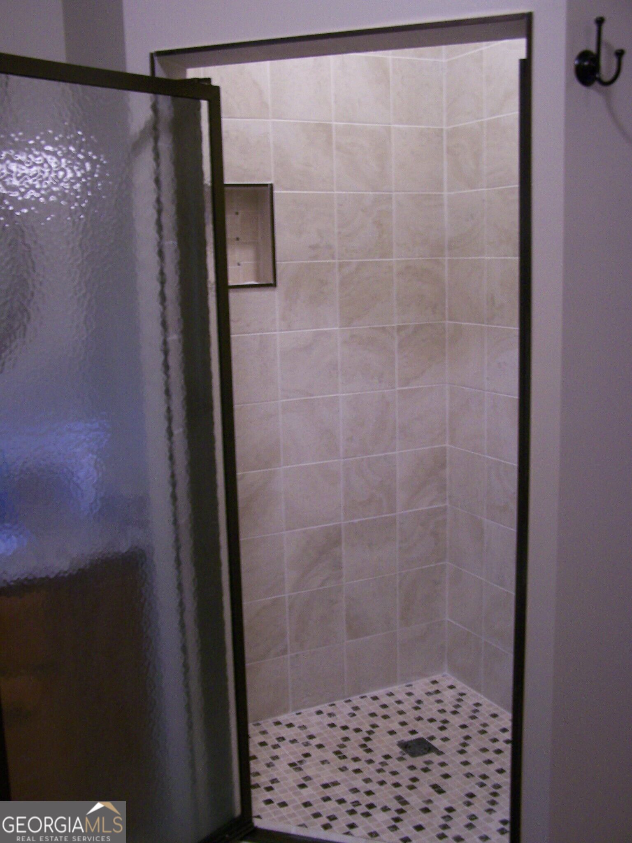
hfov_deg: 37.7
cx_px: 316
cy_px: 422
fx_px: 925
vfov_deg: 49.0
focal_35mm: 38
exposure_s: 1/13
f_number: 2.8
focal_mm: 6.3
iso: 160
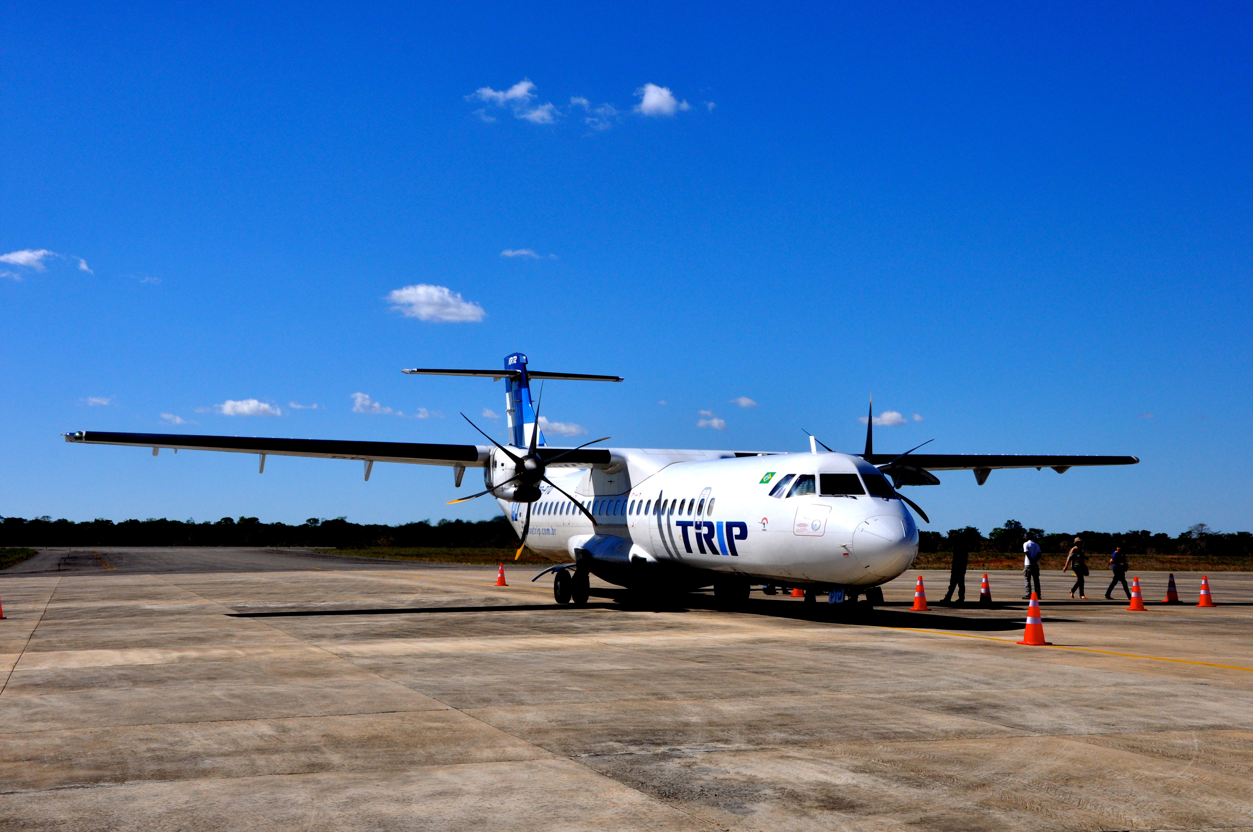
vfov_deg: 28.0
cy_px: 416
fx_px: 1669
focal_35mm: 48
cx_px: 626
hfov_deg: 41.2
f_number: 14
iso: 400
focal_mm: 32
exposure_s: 1/800
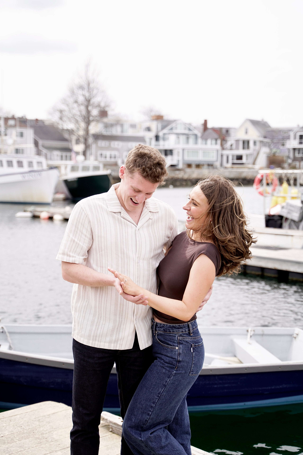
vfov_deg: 37.5
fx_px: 669
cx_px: 152
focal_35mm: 53
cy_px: 228
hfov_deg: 25.5
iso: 100
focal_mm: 53
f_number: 2.8
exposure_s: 1/1000
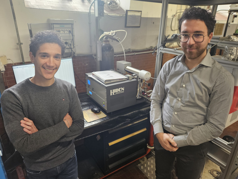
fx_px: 158
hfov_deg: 73.9
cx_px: 119
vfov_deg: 58.9
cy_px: 90
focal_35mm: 23
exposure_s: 1/100
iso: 320
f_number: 1.8
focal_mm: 5.4
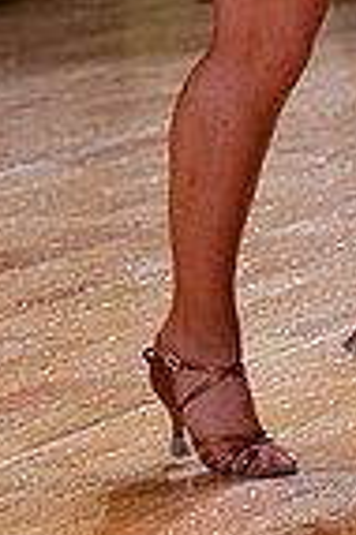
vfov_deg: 3.8
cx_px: 695
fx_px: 8044
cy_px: -296
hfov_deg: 2.5
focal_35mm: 541
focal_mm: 133
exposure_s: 1/500
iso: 3200
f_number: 4
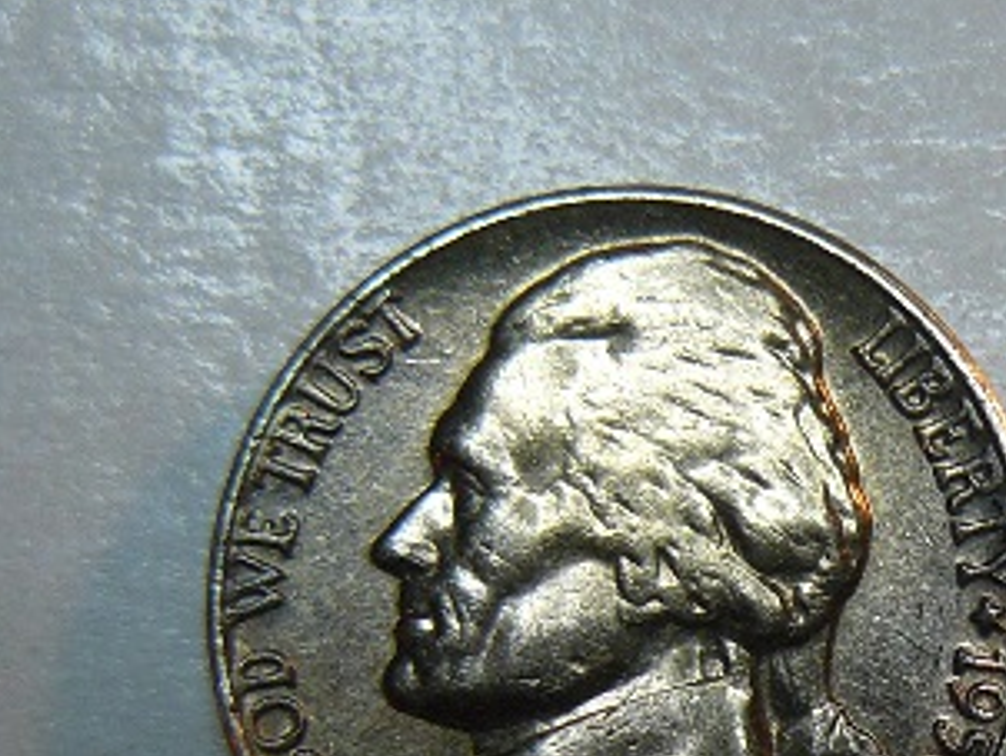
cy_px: 603
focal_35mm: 146
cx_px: 1009
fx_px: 4246
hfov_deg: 13.3
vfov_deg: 10.1
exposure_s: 1/50
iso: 100
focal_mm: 7.7
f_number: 2.8
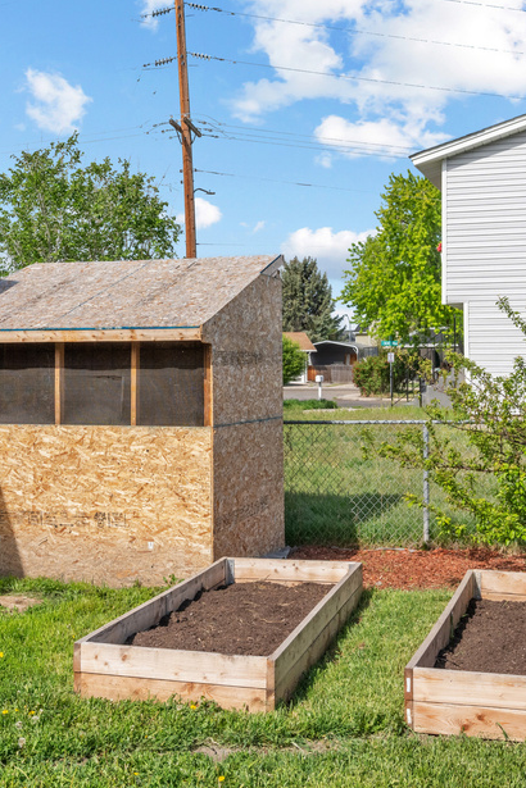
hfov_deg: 26.9
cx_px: 196
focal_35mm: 50
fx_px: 1096
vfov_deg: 39.6
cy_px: 398
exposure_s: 1/500
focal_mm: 30
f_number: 8
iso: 800
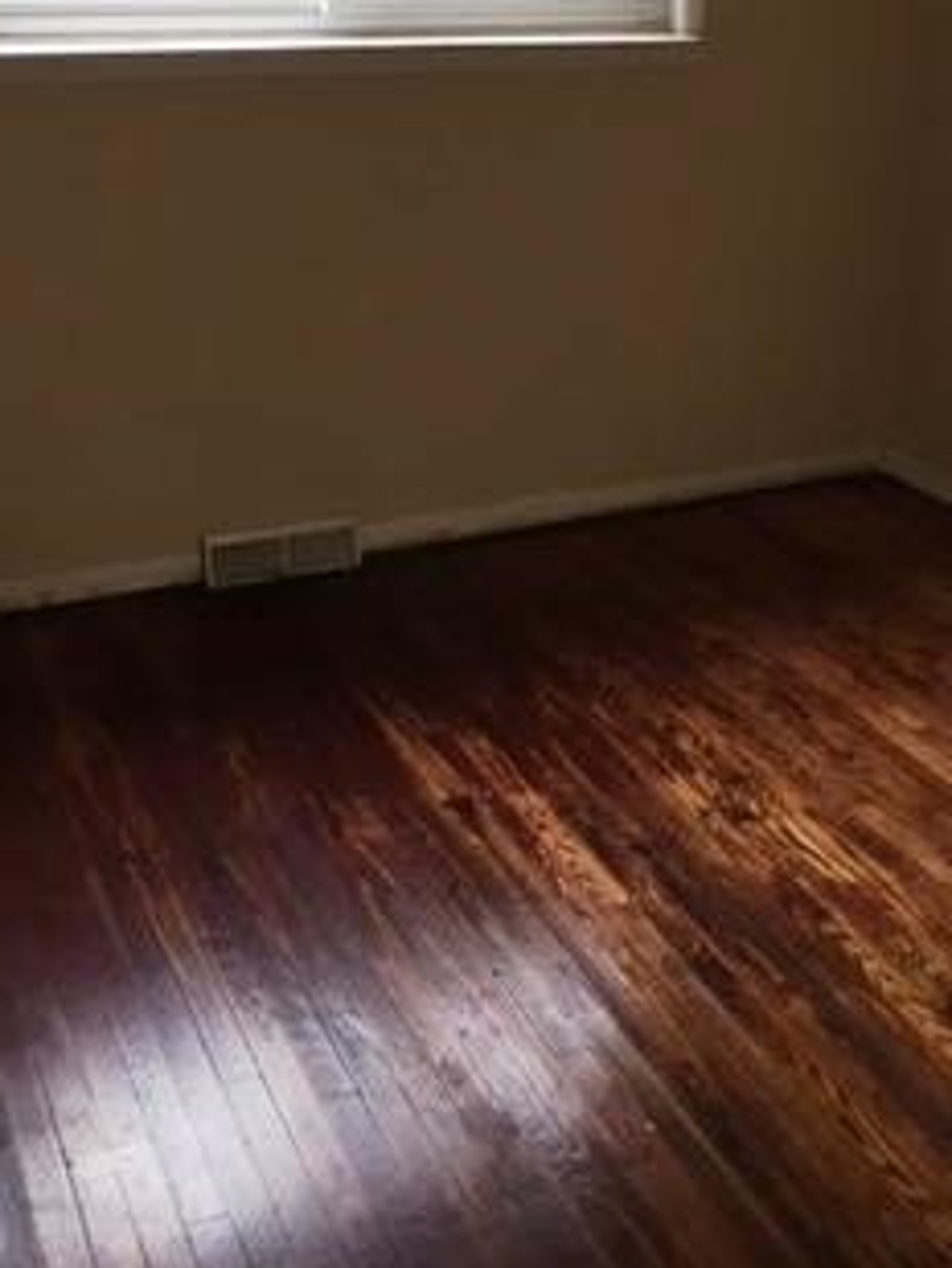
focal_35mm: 45
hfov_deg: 32.2
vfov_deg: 40.9
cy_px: 324
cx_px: 509
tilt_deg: -13.9
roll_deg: -1.1
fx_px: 1649
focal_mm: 4.15
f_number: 2.2
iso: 80
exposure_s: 1/30
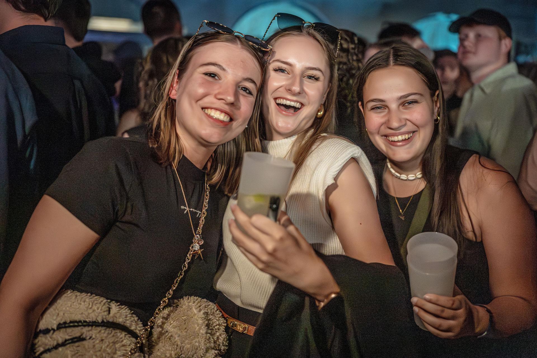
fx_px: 522
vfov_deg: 37.9
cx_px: 268
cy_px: 179
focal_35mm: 35
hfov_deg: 54.4
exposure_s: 1/160
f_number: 2
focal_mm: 35
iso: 25600
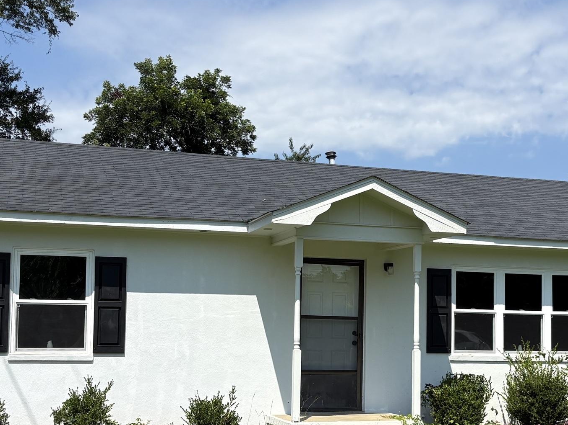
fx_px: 968
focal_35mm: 59
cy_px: 269
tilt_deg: +4.6
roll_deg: +0.0
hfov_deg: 32.5
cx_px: 375
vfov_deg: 24.7
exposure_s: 1/4608
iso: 50
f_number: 1.6
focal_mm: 5.96
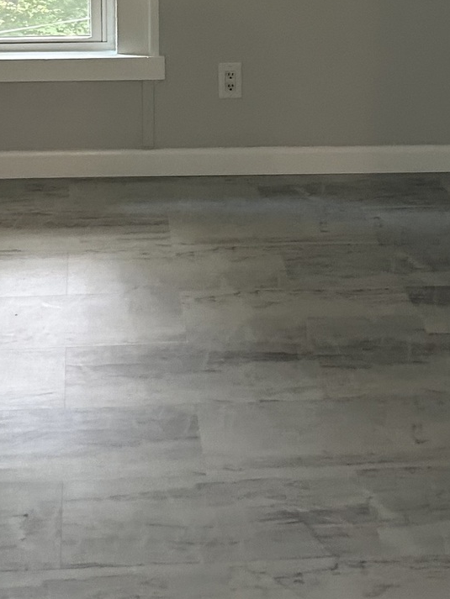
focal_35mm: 84
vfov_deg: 22.5
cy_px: 17
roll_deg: -1.3
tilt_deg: -11.5
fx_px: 1456
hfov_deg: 17.6
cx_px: 205
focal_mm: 5.7
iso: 250
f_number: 1.5
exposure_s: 1/60
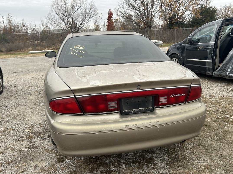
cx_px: 121
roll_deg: +3.1
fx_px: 209
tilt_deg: -12.9
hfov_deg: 58.3
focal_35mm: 31
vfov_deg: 45.4
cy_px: 96
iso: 50
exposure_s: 1/880
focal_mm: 5.7
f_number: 1.5
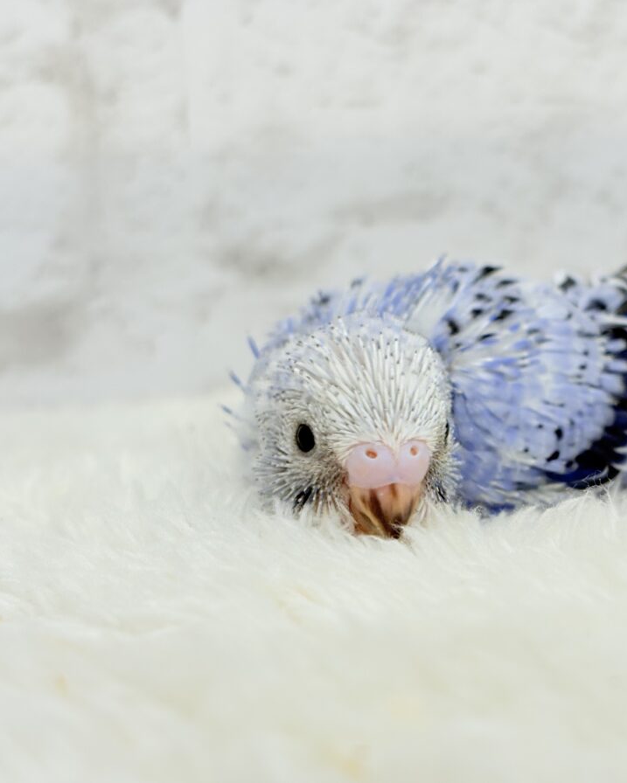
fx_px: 1577
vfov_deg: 27.9
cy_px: 392
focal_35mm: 68
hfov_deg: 22.4
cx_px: 426
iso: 64
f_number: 1.6
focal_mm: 5.96
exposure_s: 1/100
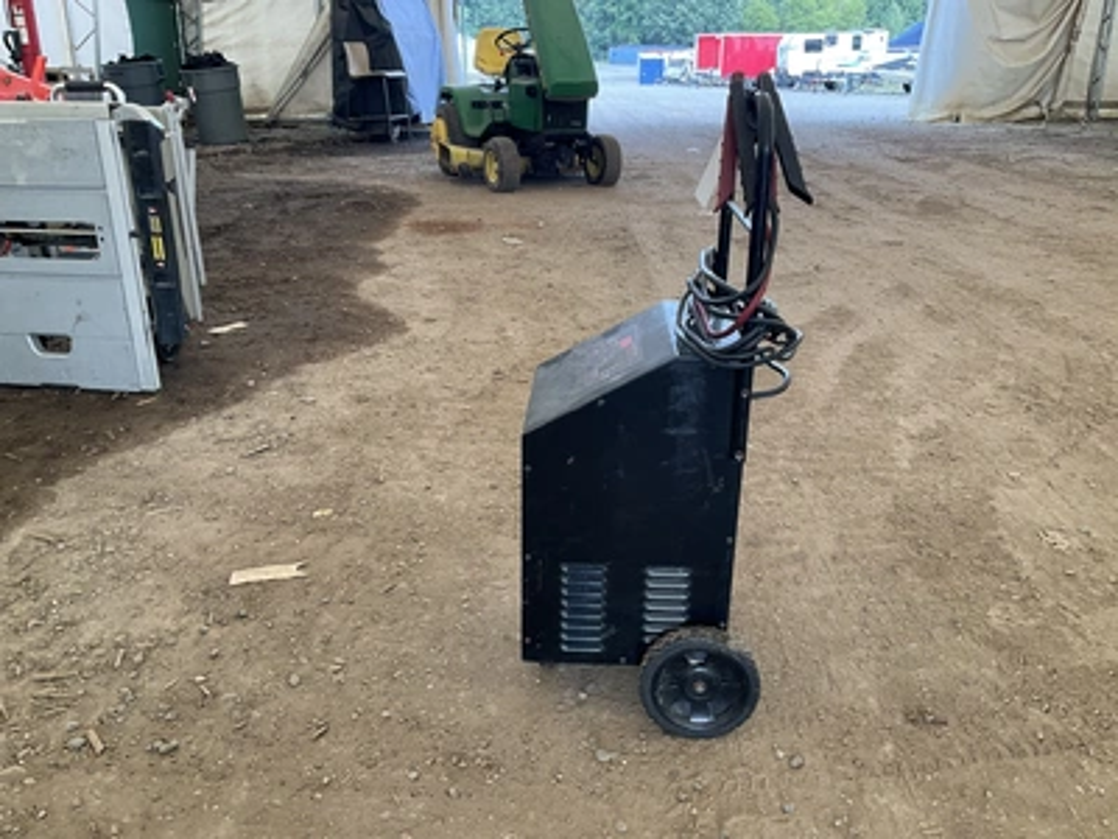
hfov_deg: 61.7
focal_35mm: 29
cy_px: 420
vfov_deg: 48.2
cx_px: 559
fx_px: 937
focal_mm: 3
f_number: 1.8
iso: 50
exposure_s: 1/122
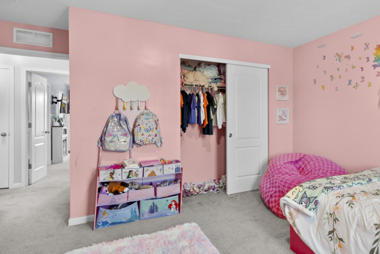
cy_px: 124
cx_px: 251
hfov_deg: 76.3
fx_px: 232
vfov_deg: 57.3
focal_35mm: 22
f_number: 11
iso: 800
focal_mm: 16
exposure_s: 1/2
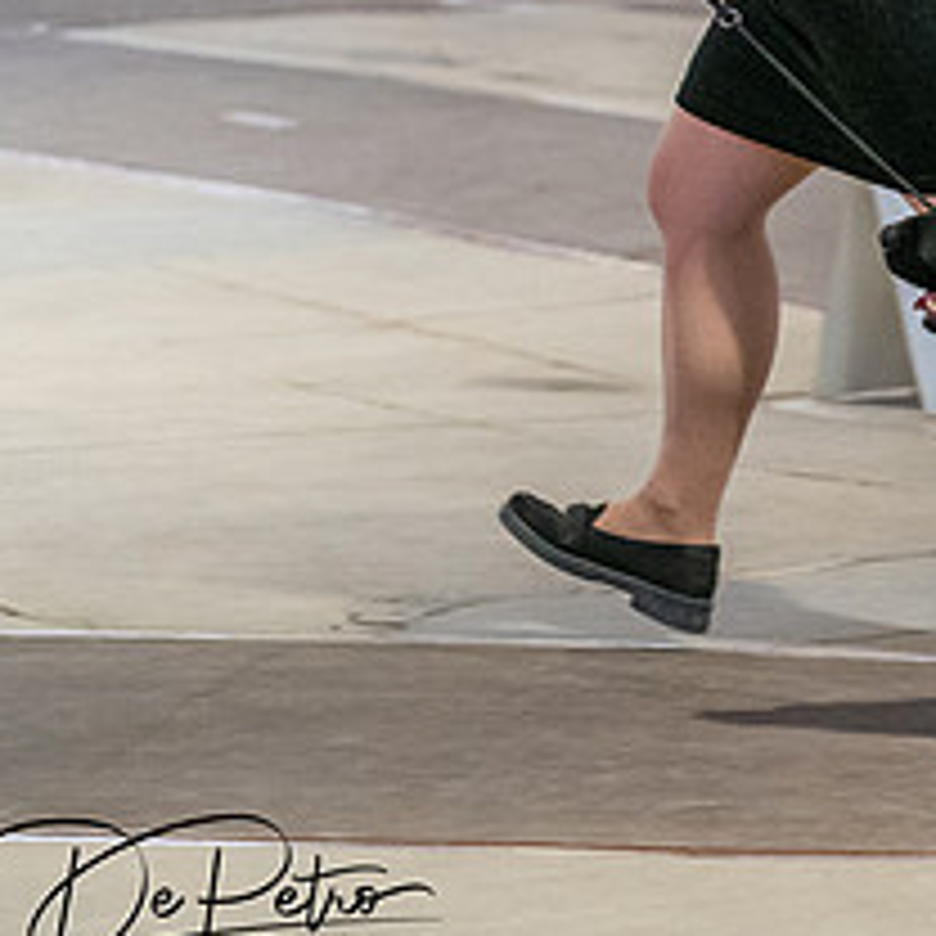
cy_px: 54
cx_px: 1249
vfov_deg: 6.1
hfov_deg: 6.1
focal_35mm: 287
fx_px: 8780
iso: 6400
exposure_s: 1/250
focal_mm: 104
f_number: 3.5
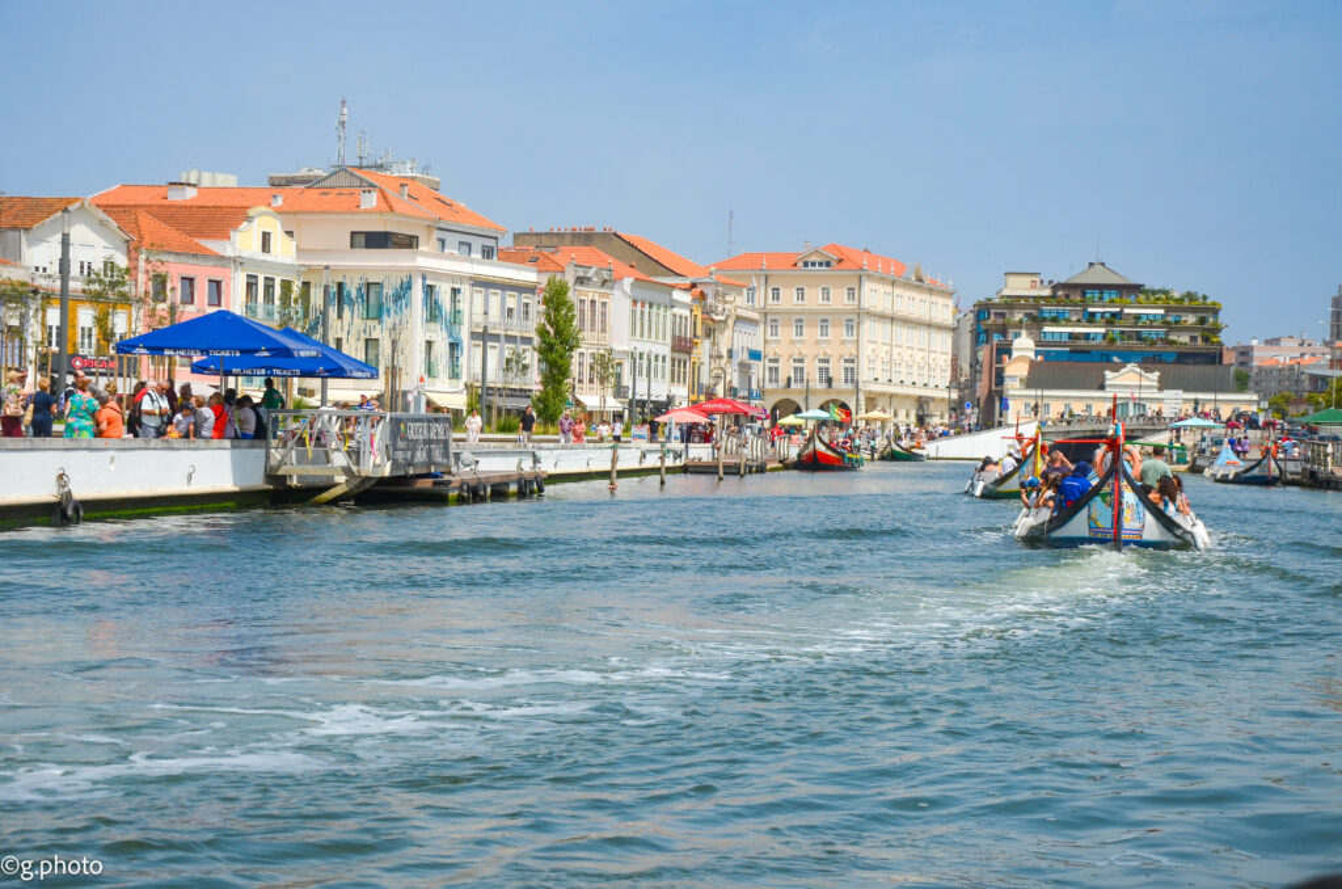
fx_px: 2790
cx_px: 671
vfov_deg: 18.1
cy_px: 444
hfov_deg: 27.0
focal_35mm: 75
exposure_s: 1/1250
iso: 100
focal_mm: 50
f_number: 7.1
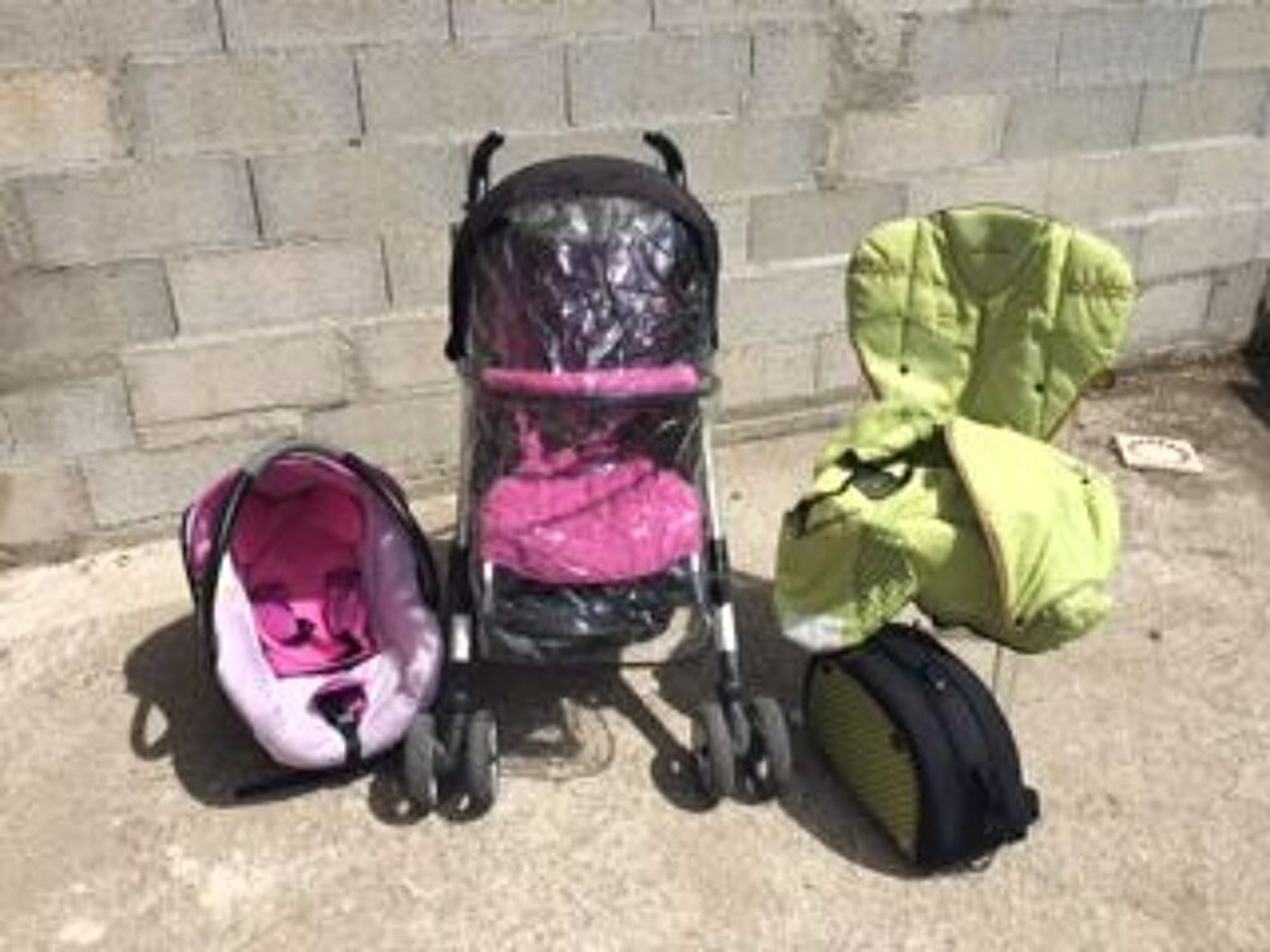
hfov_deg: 61.7
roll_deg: +1.7
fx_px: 1064
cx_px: 635
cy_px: 476
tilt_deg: -26.0
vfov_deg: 48.2
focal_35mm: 29
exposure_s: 1/2564
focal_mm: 4.15
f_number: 2.2
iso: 32
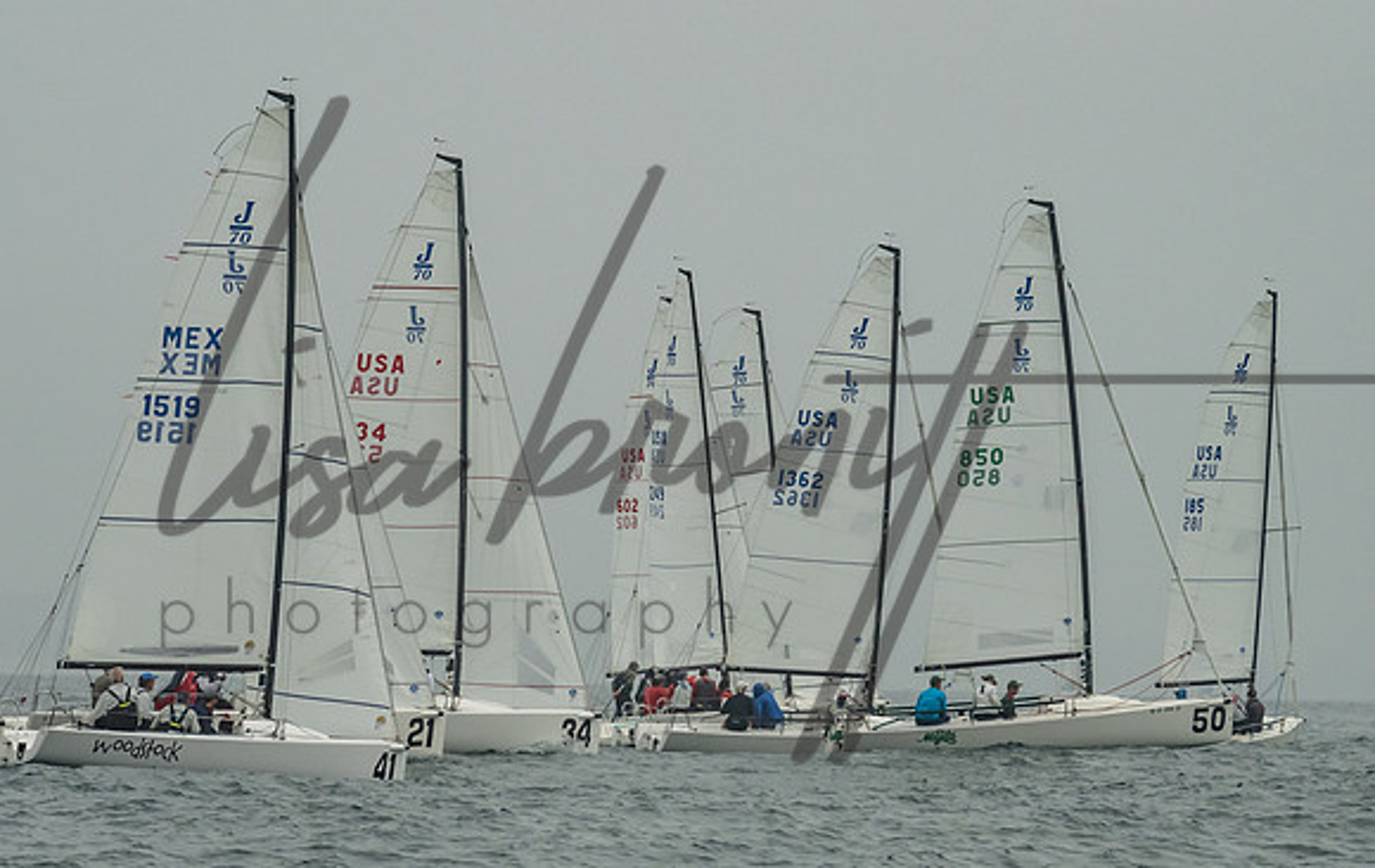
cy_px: 426
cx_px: 645
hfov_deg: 6.5
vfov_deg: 4.1
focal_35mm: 321
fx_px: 12056
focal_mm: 200
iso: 800
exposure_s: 1/2500
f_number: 9
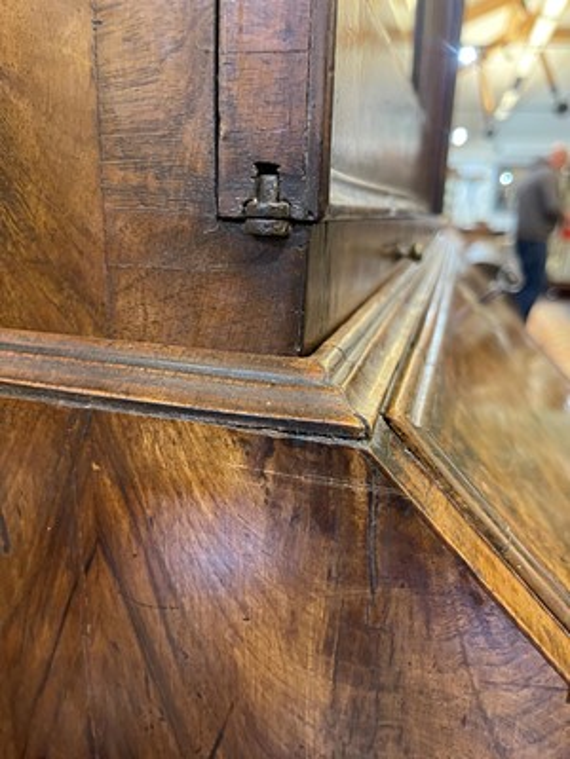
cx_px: 285
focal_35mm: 25
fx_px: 549
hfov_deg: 54.9
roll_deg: -2.2
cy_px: 380
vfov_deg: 69.4
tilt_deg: -16.1
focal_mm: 5.1
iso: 500
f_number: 1.6
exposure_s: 1/50
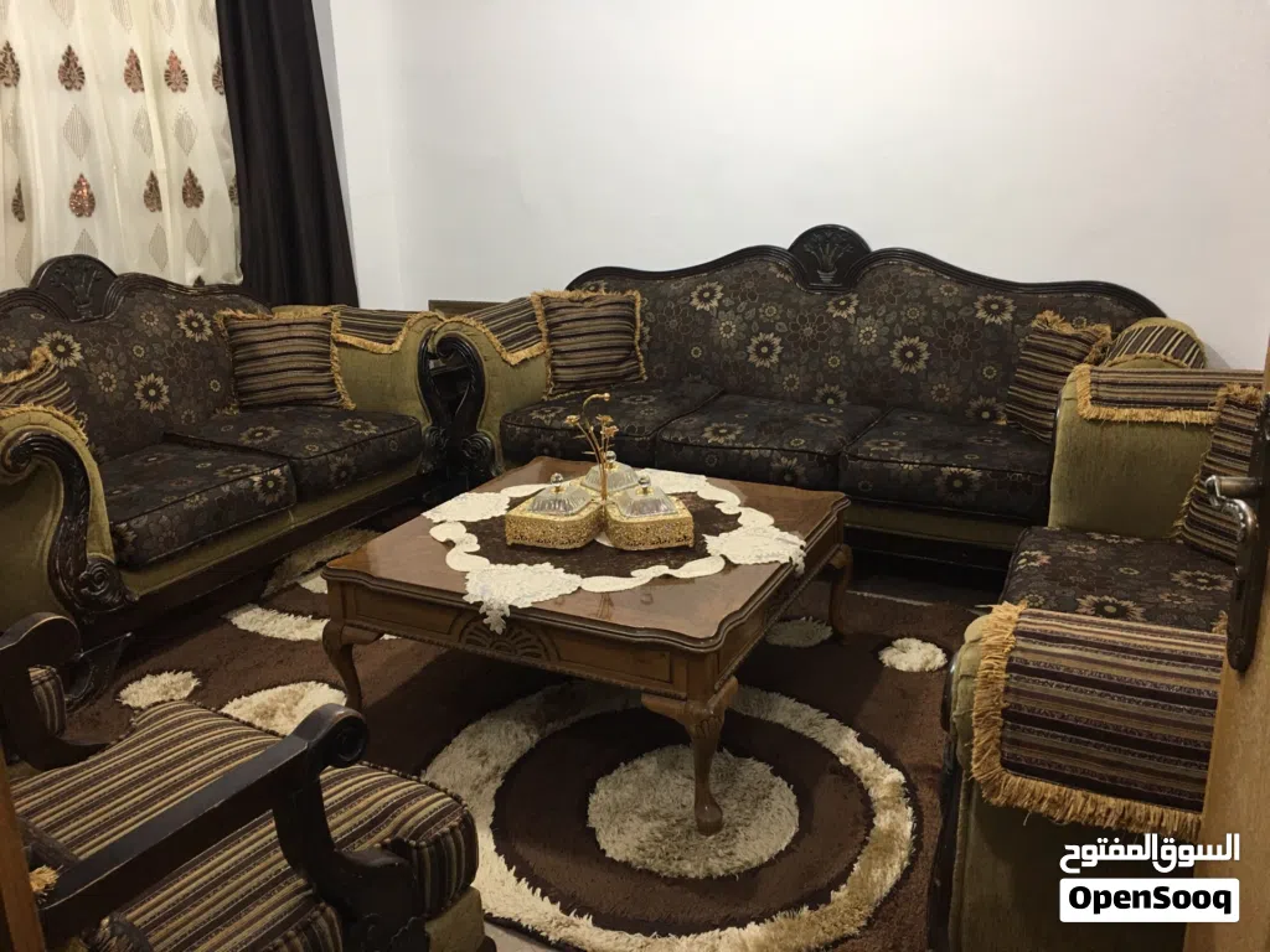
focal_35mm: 29
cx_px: 635
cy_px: 476
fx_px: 1064
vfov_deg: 48.2
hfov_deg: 61.7
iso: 50
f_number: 2.2
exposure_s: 1/15
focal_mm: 4.15
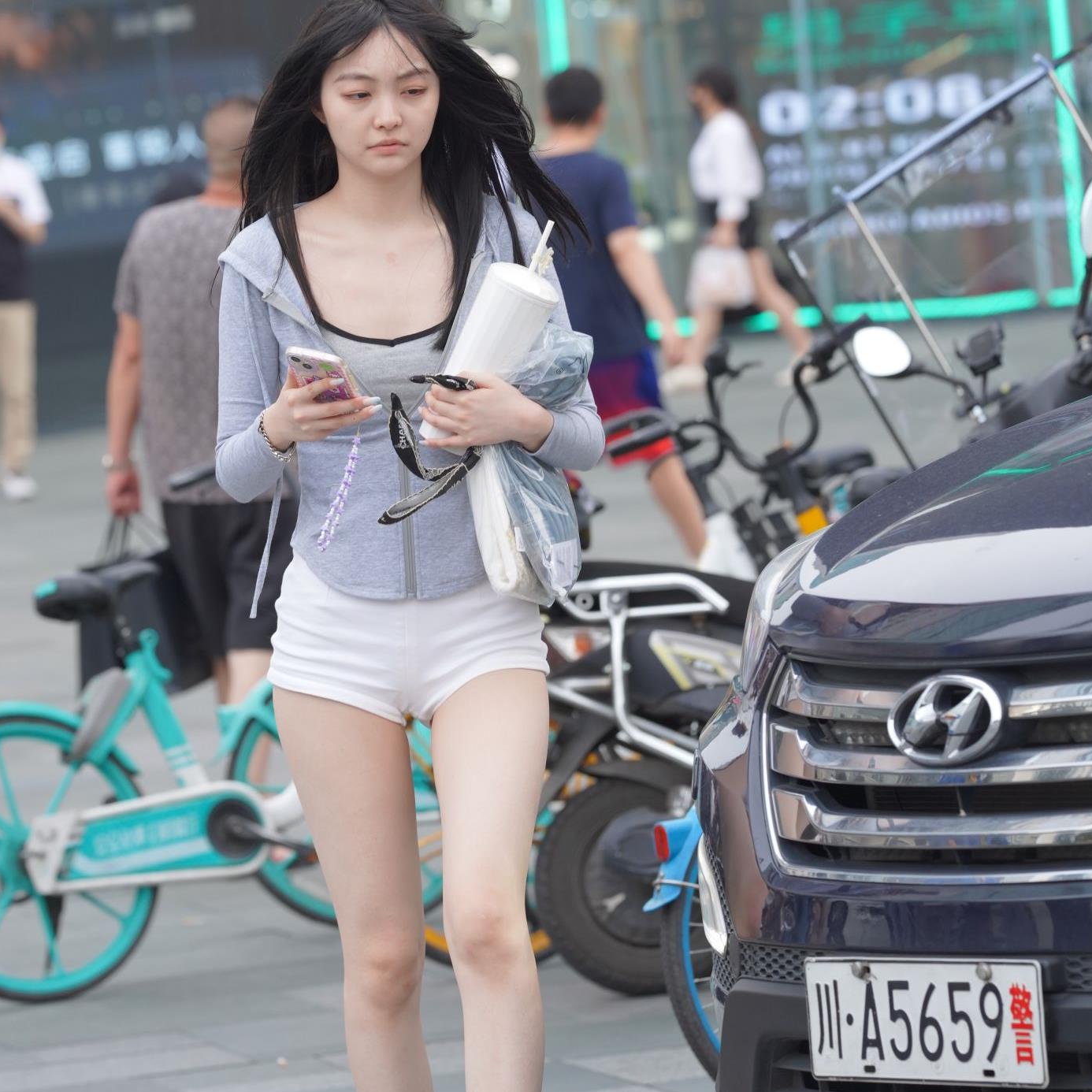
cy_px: 342
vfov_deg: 7.4
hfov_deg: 7.4
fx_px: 8423
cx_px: 381
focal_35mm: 236
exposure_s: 1/500
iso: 640
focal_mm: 135
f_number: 4.5
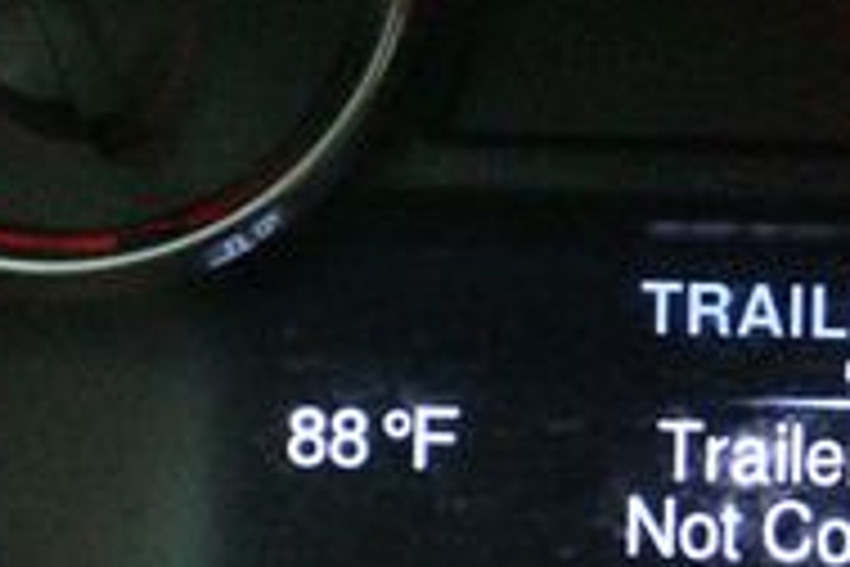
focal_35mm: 227
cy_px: 711
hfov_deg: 9.0
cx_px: 944
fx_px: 5359
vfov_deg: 6.0
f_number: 5.3
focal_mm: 45
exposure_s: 1/60
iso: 12800
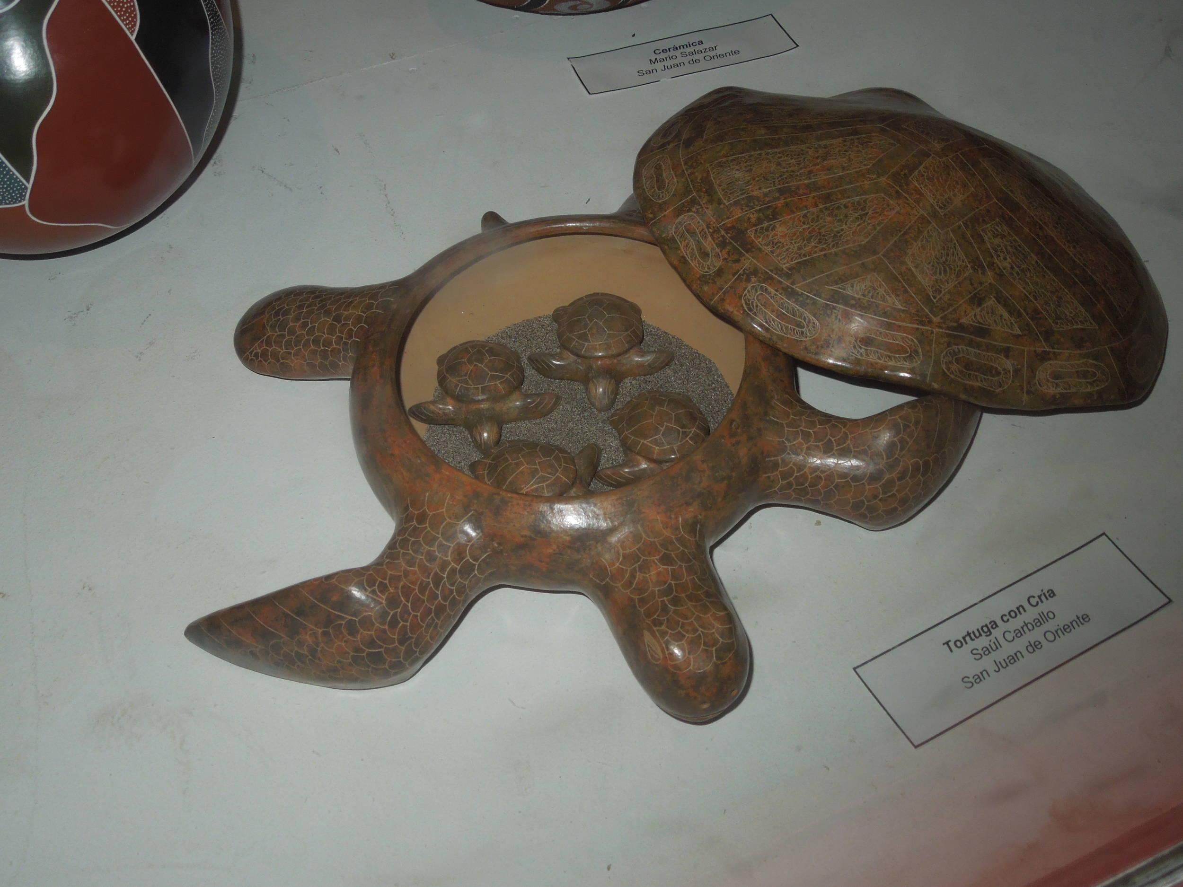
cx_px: 592
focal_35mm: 39
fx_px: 1333
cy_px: 444
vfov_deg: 36.8
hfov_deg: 47.9
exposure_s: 1/30
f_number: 3.8
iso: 200
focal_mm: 7
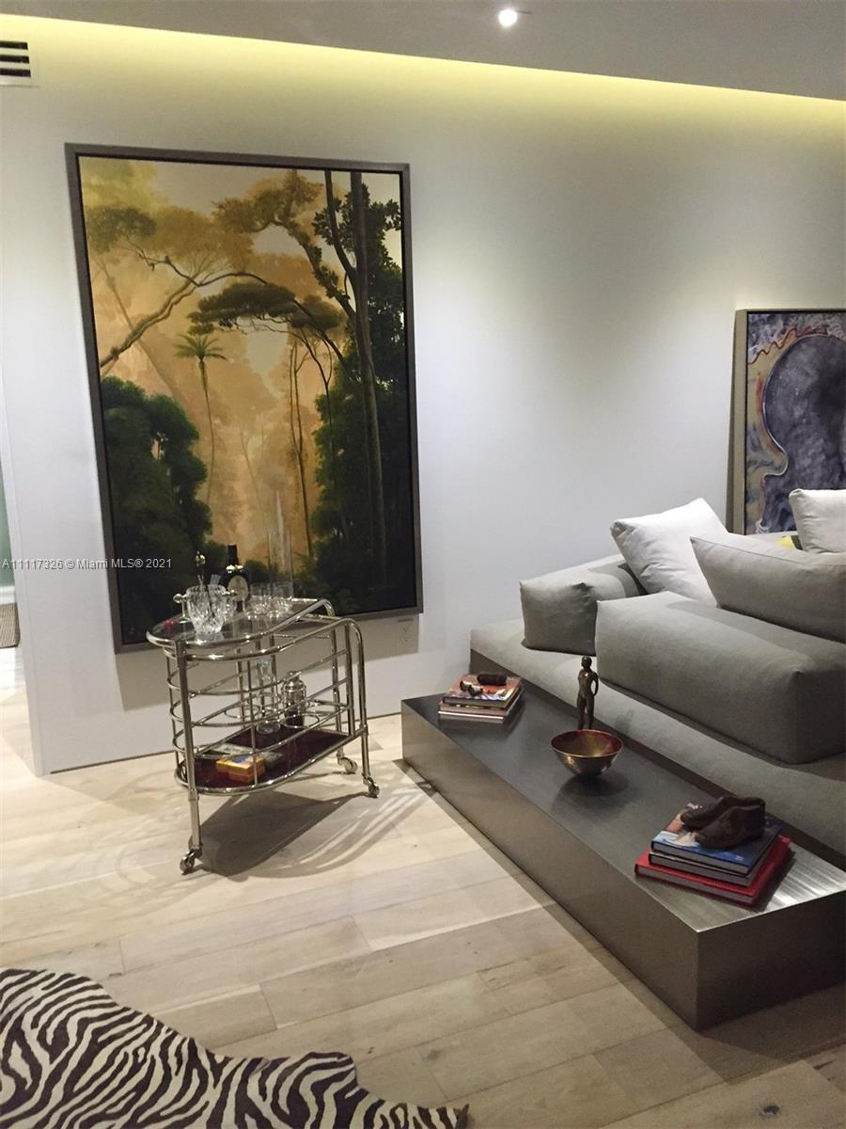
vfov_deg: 61.7
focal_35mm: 29
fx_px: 945
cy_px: 564
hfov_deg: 48.2
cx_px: 423
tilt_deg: -10.7
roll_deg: +2.2
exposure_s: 1/30
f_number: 2.2
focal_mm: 4.15
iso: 250
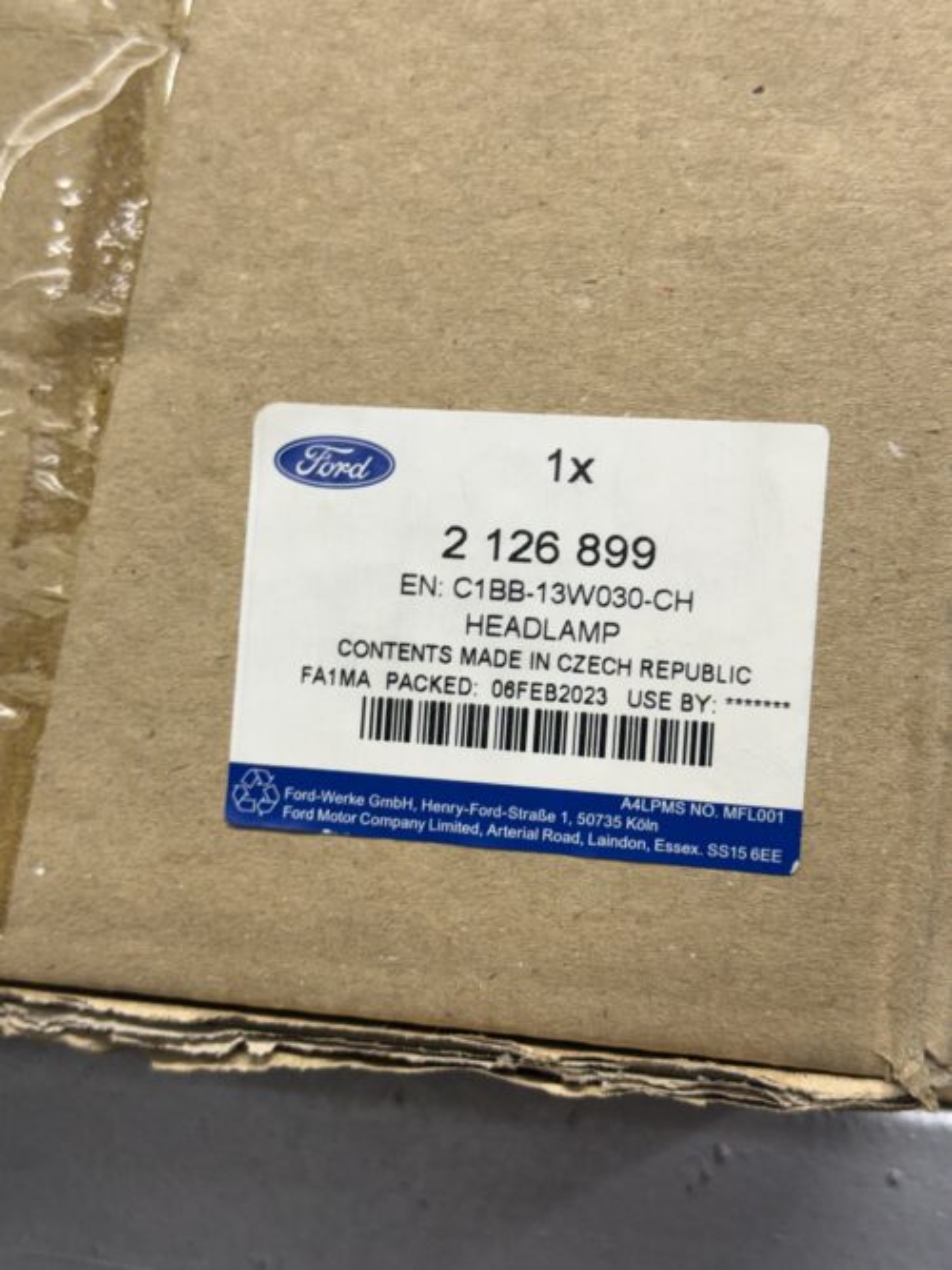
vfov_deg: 39.7
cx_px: 476
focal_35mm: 48
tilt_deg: +4.7
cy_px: 635
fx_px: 1761
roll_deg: -5.6
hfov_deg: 30.3
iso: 64
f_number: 1.78
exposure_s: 1/50
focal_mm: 6.76
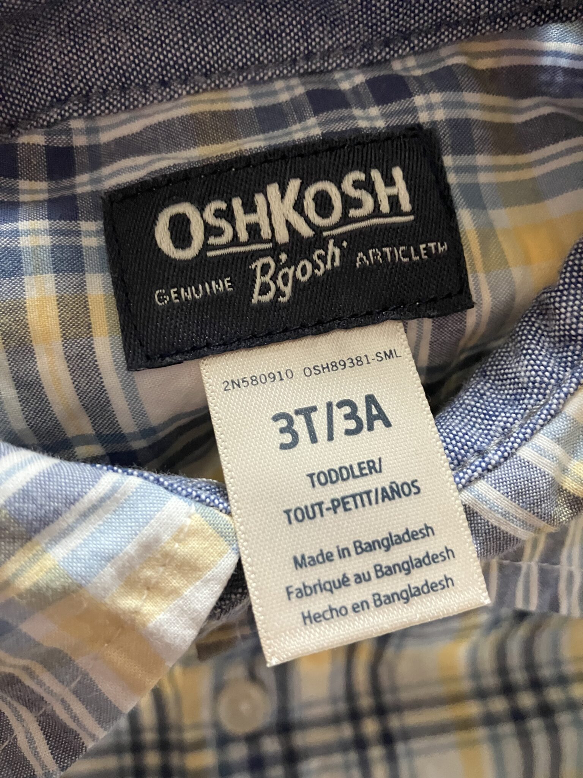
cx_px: 292
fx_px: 629
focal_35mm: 28
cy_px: 389
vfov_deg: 63.4
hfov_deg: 49.7
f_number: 1.8
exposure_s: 1/60
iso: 320
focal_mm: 3.99
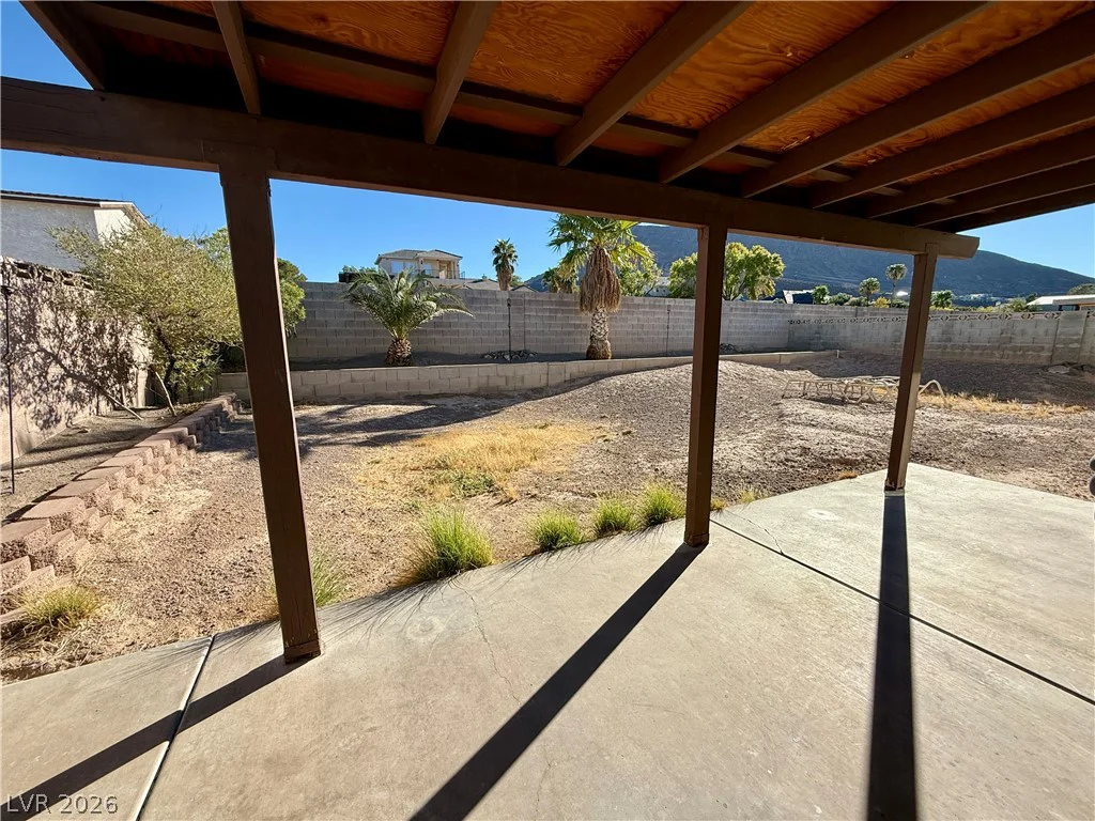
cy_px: 410
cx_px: 548
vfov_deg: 85.7
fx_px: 443
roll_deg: +0.7
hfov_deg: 102.1
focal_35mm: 14
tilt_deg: -9.8
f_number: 2.2
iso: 50
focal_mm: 2.22
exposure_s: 1/1312
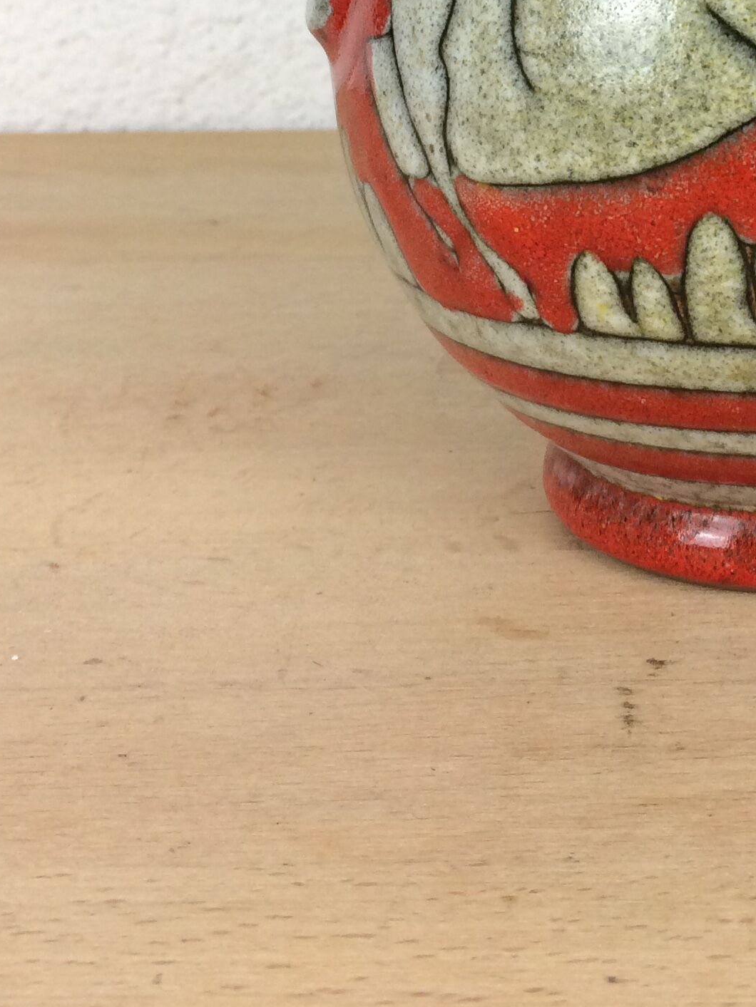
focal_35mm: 67
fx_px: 1951
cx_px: 796
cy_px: -128
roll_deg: +1.2
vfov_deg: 26.5
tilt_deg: -5.4
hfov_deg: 21.0
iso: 64
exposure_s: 1/100
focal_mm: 4.15
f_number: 2.2
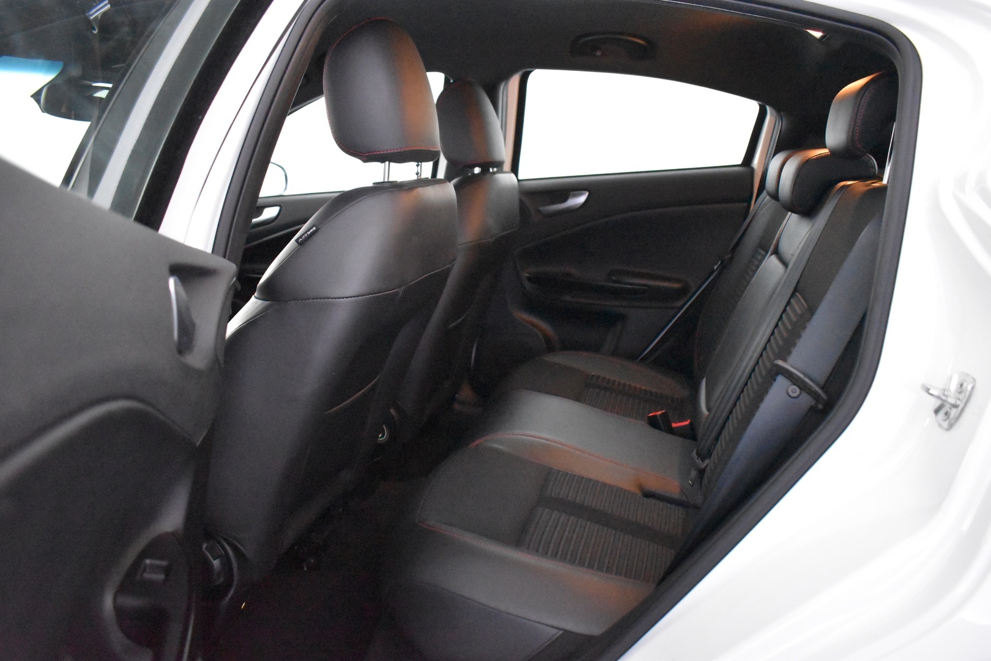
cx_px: 496
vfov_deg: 47.9
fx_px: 743
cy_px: 330
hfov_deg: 67.4
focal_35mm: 27
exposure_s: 1/60
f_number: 3.5
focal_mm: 18
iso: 11400
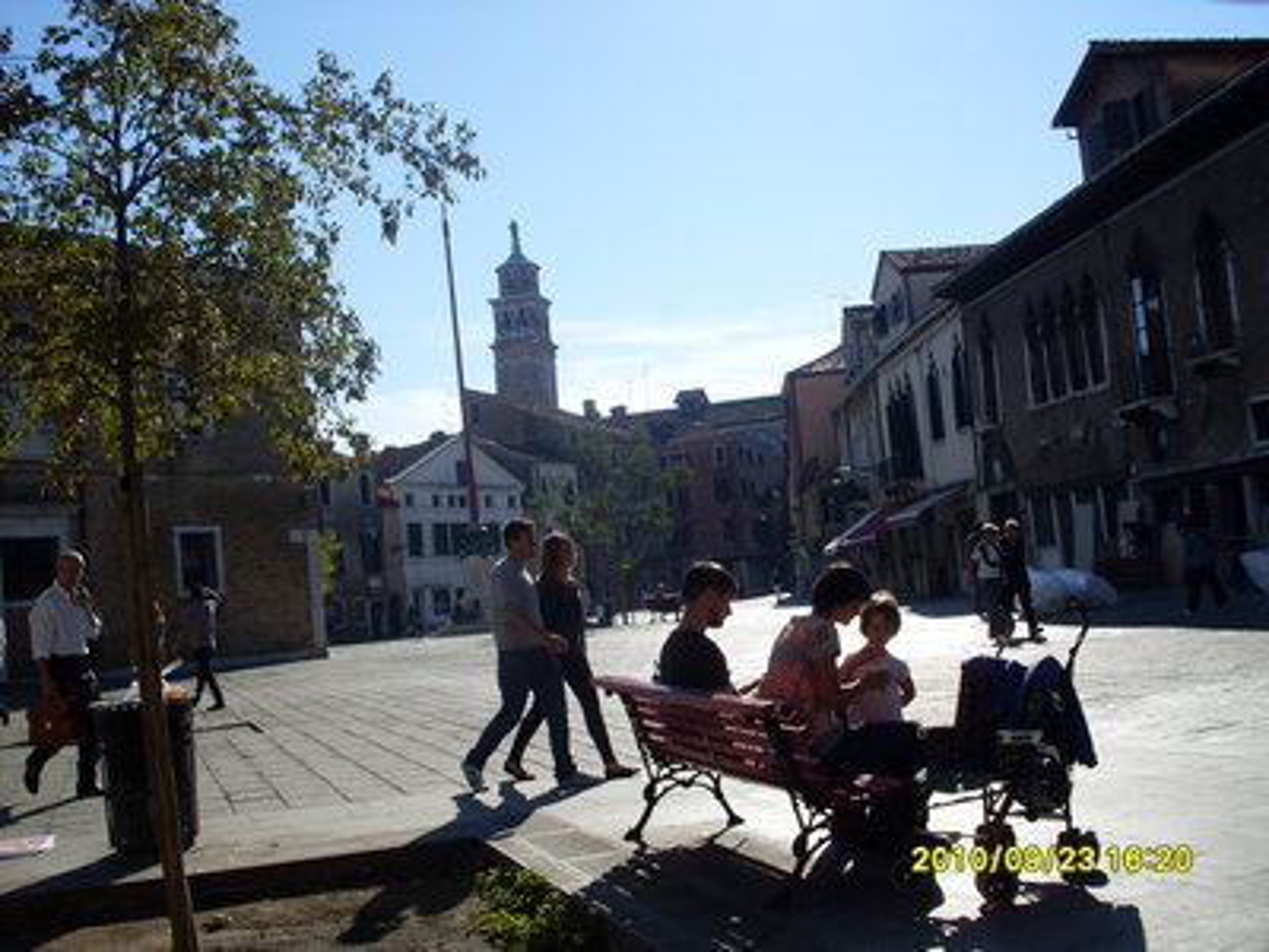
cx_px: 634
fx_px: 1393
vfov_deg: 37.7
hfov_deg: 49.0
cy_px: 476
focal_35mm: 38
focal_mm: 6.3
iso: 80
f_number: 8.4
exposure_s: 1/350
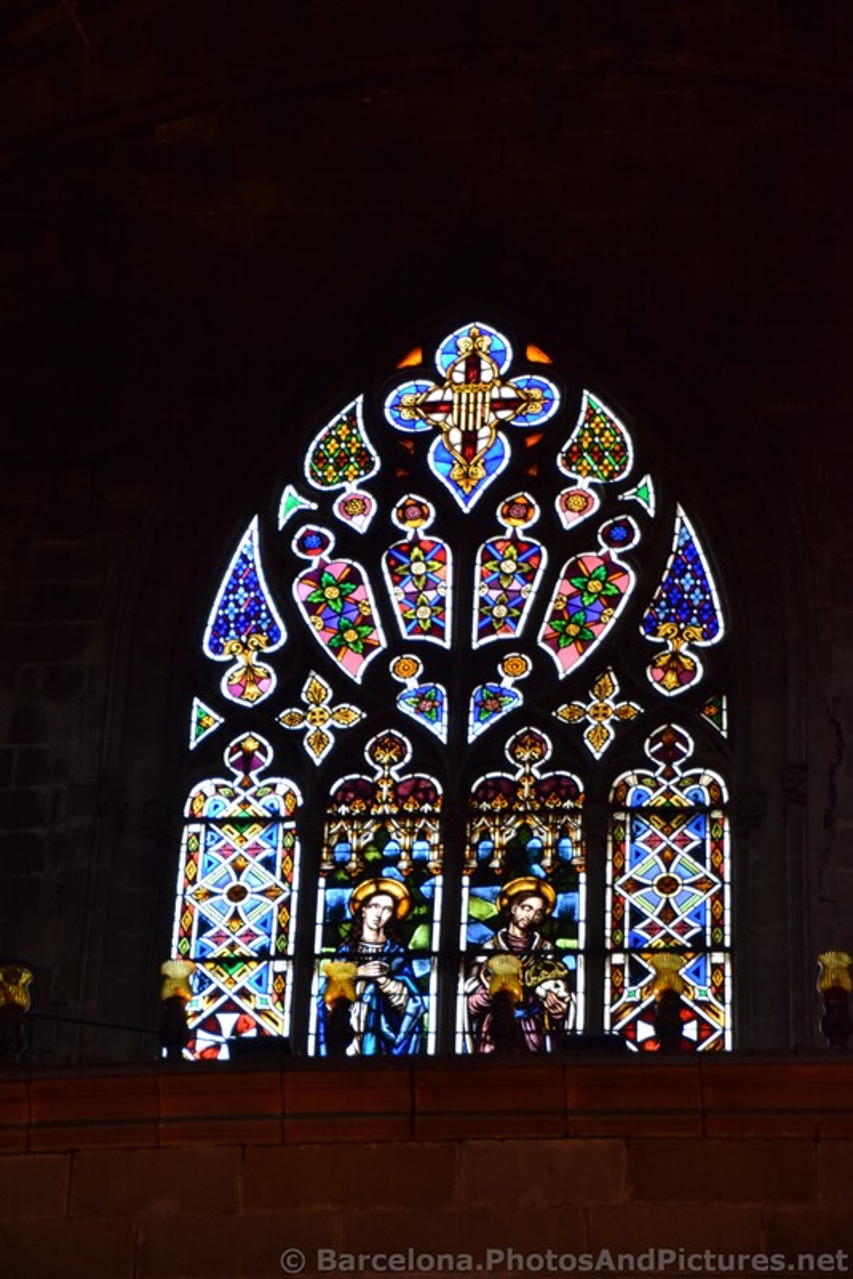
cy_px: 640
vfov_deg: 13.0
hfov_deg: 8.7
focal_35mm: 158
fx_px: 5597
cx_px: 426
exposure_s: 1/60
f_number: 5.3
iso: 900
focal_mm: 105
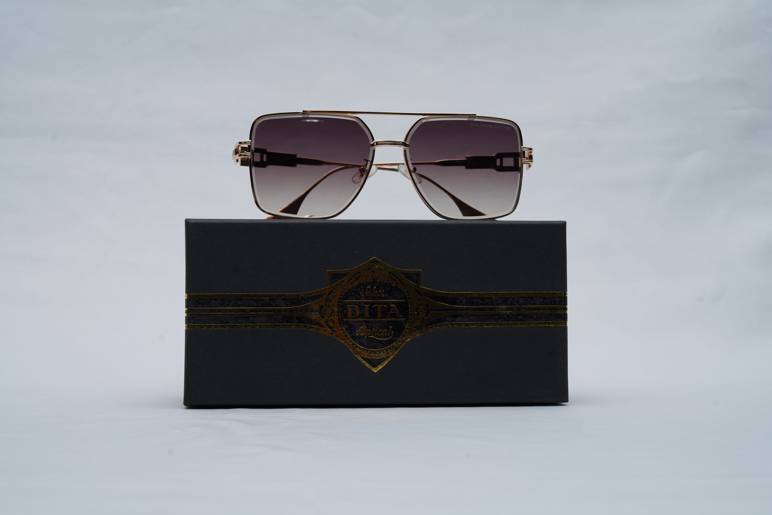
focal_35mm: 50
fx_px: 1072
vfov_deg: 27.0
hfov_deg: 39.6
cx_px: 386
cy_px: 258
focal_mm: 50
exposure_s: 1/160
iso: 100
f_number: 9
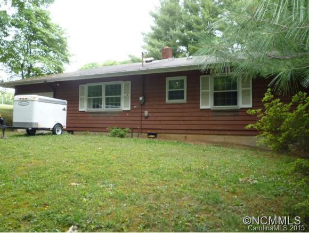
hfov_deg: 61.6
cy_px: 116
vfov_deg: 48.3
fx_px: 259
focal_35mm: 29
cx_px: 154
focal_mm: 5.2
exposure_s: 1/30
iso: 200
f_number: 3.3
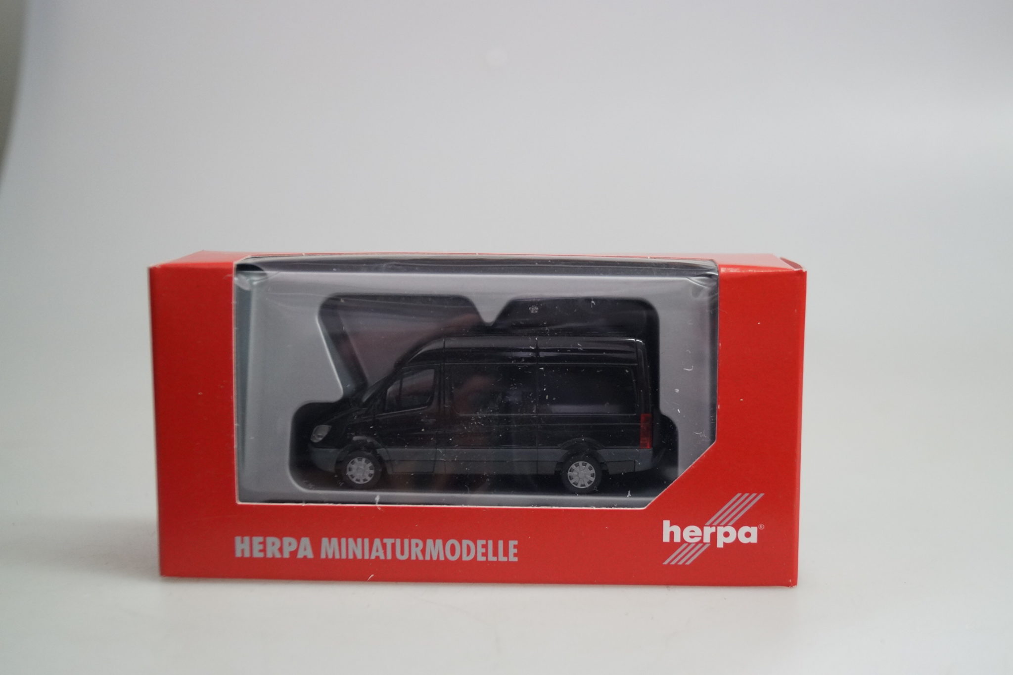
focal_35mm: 52
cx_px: 506
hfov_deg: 37.9
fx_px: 1477
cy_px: 338
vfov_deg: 25.7
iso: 1000
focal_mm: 35
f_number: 4.5
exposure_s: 1/160
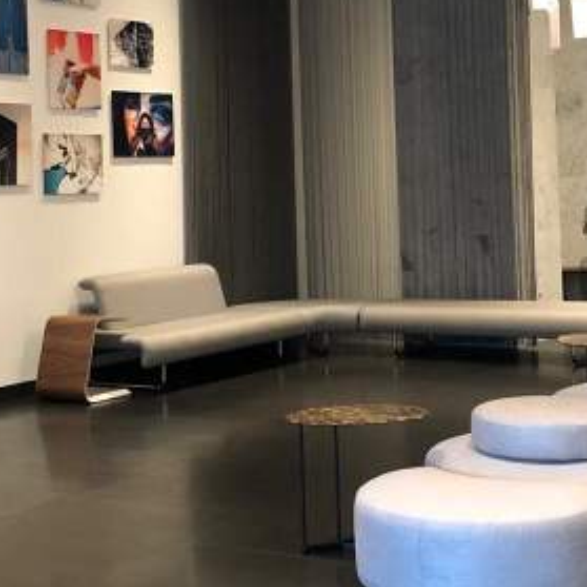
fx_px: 1362
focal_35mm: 71
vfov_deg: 24.2
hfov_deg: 24.3
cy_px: 181
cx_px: 269
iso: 100
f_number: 1.8
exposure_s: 1/15
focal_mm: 3.99
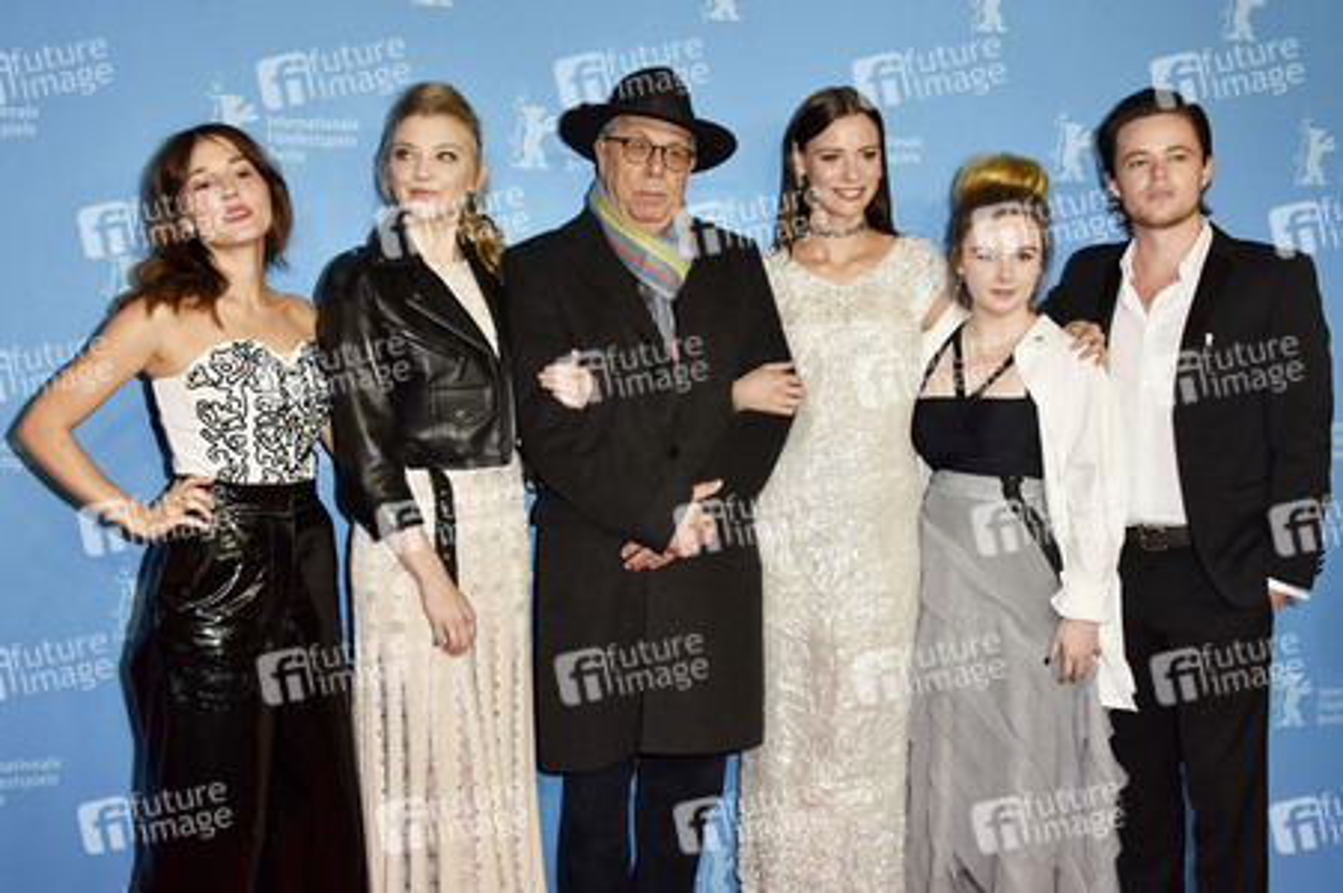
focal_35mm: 36
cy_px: 446
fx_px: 1342
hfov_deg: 53.2
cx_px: 672
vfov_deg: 36.8
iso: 800
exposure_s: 1/125
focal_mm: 36
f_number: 5.6
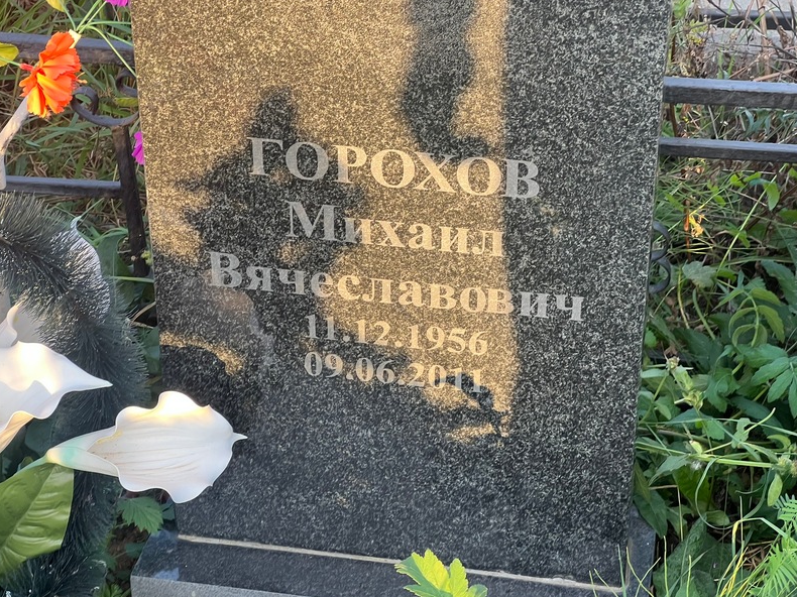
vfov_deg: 18.9
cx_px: 401
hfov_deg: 25.0
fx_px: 1795
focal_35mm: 78
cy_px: 301
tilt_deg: -32.0
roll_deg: +2.1
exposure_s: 1/99
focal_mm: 9
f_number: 2.8
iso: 125
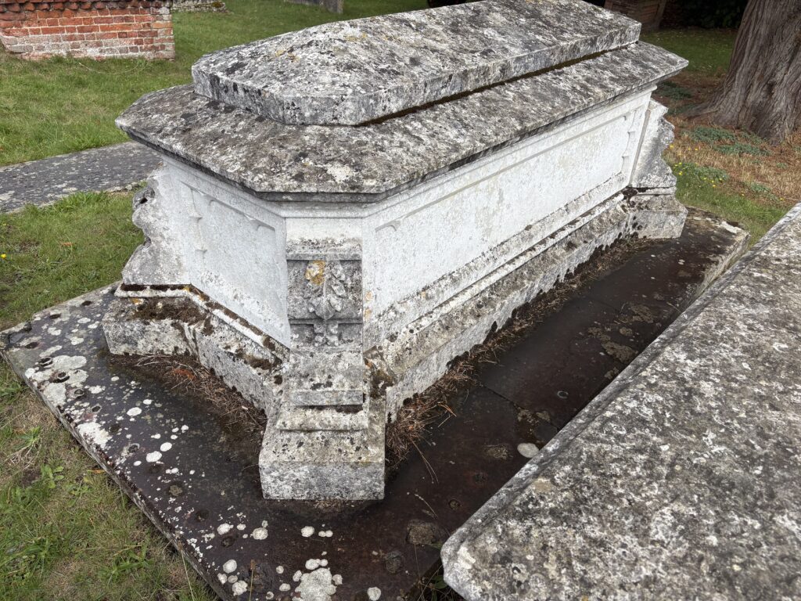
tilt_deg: -33.2
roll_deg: -2.3
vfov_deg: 53.1
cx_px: 400
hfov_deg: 67.3
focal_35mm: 26
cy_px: 300
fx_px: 602
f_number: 1.6
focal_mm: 5.96
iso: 50
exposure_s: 1/2208
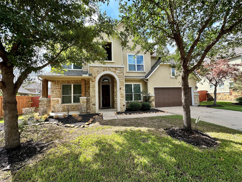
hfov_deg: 102.1
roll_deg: +1.6
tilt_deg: +3.6
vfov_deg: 85.7
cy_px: 91
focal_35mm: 14
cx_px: 121
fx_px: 98
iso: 40
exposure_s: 1/375
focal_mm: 2.22
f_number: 2.2
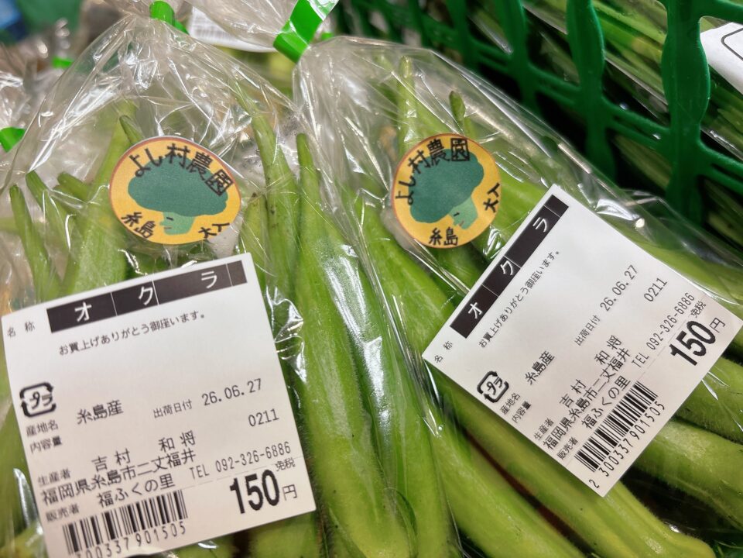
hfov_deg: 67.3
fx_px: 558
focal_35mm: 26
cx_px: 372
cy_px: 279
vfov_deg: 53.1
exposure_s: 1/60
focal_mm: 5.96
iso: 64
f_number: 1.6
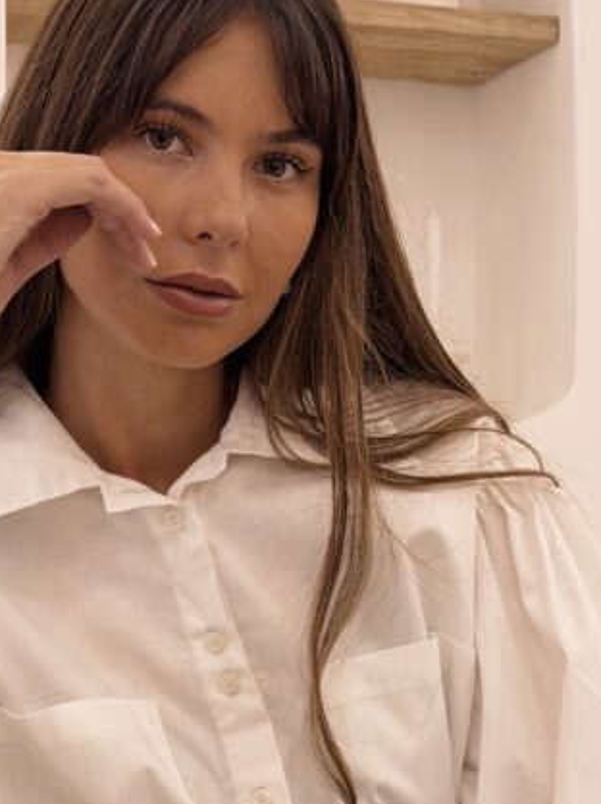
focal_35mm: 118
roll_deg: +0.5
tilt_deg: -2.7
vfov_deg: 16.3
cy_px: 817
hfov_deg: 12.5
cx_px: 239
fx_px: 2736
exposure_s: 1/50
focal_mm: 6.76
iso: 160
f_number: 1.78
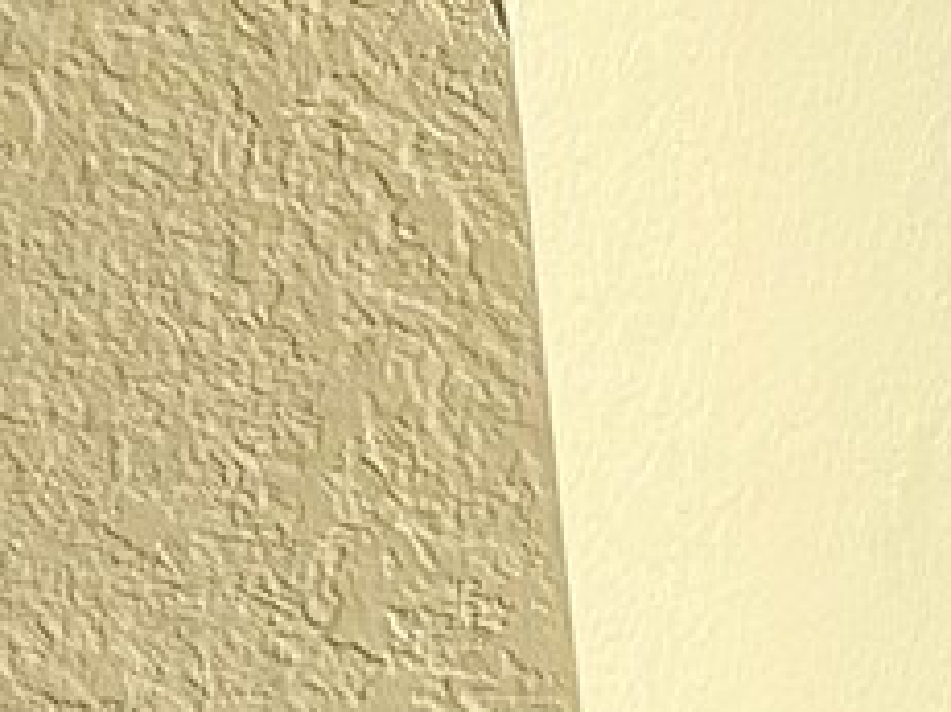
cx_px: 2948
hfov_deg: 9.2
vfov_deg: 8.9
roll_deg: -0.6
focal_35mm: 166
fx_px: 4558
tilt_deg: -13.3
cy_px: 280
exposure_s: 1/40
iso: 800
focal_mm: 6.76
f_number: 1.78
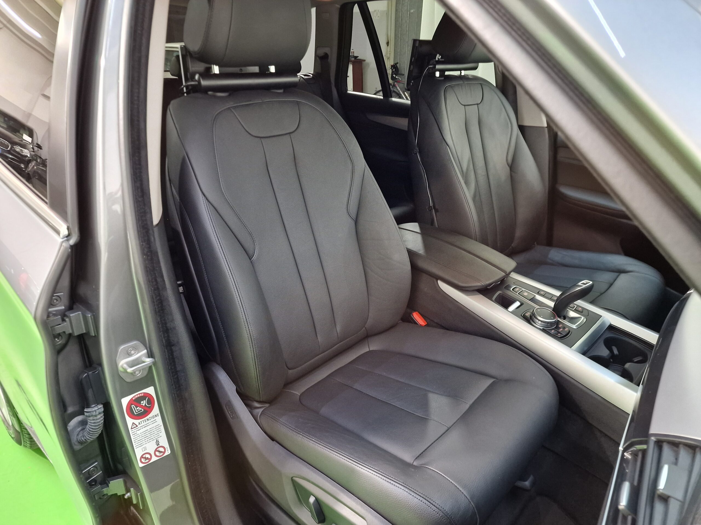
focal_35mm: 23
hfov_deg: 73.9
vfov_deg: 58.9
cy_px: 262
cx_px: 350
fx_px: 466
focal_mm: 6.4
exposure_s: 1/25
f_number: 1.8
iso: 500
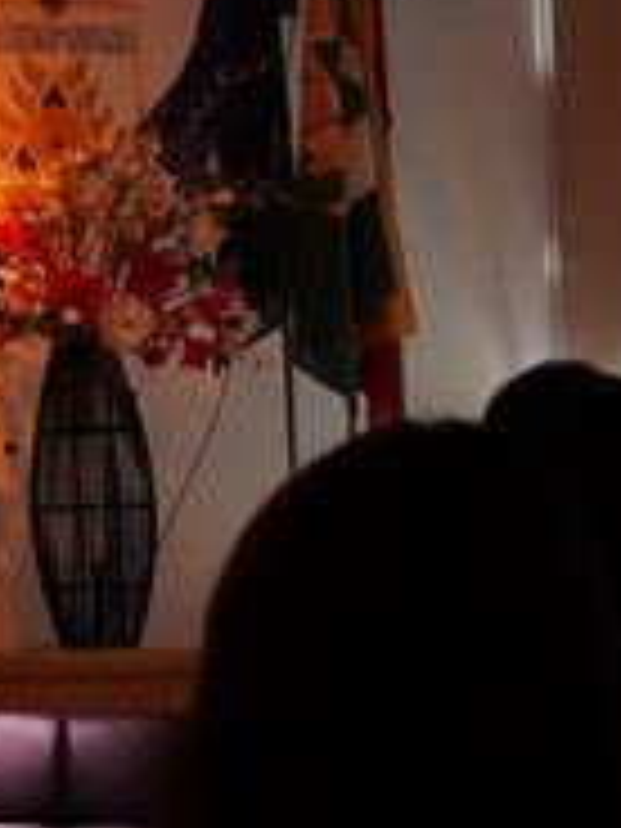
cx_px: -1199
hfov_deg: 6.9
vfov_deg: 10.2
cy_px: 338
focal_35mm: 194
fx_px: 4640
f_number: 5
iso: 1000
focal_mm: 30
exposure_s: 1/60
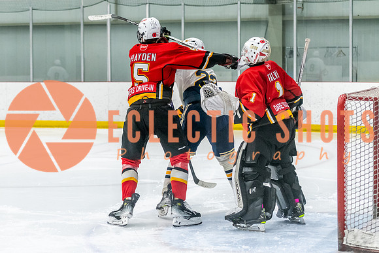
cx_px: 131
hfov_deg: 19.3
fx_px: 1110
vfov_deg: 13.0
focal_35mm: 105
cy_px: 103
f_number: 2.8
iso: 3200
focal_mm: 70
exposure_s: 1/800
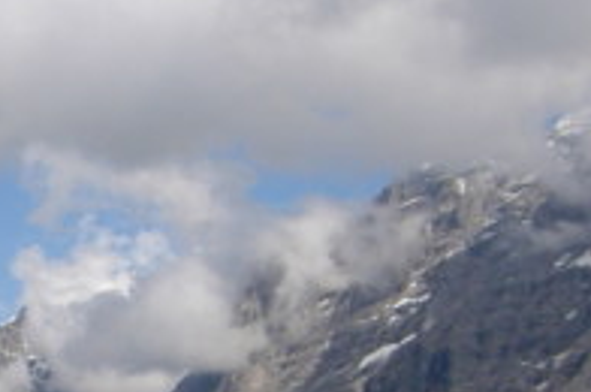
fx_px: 2147
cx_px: -98
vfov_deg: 10.3
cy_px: 400
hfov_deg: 15.2
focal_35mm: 131
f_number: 4.7
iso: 50
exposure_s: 1/640
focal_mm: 5.6
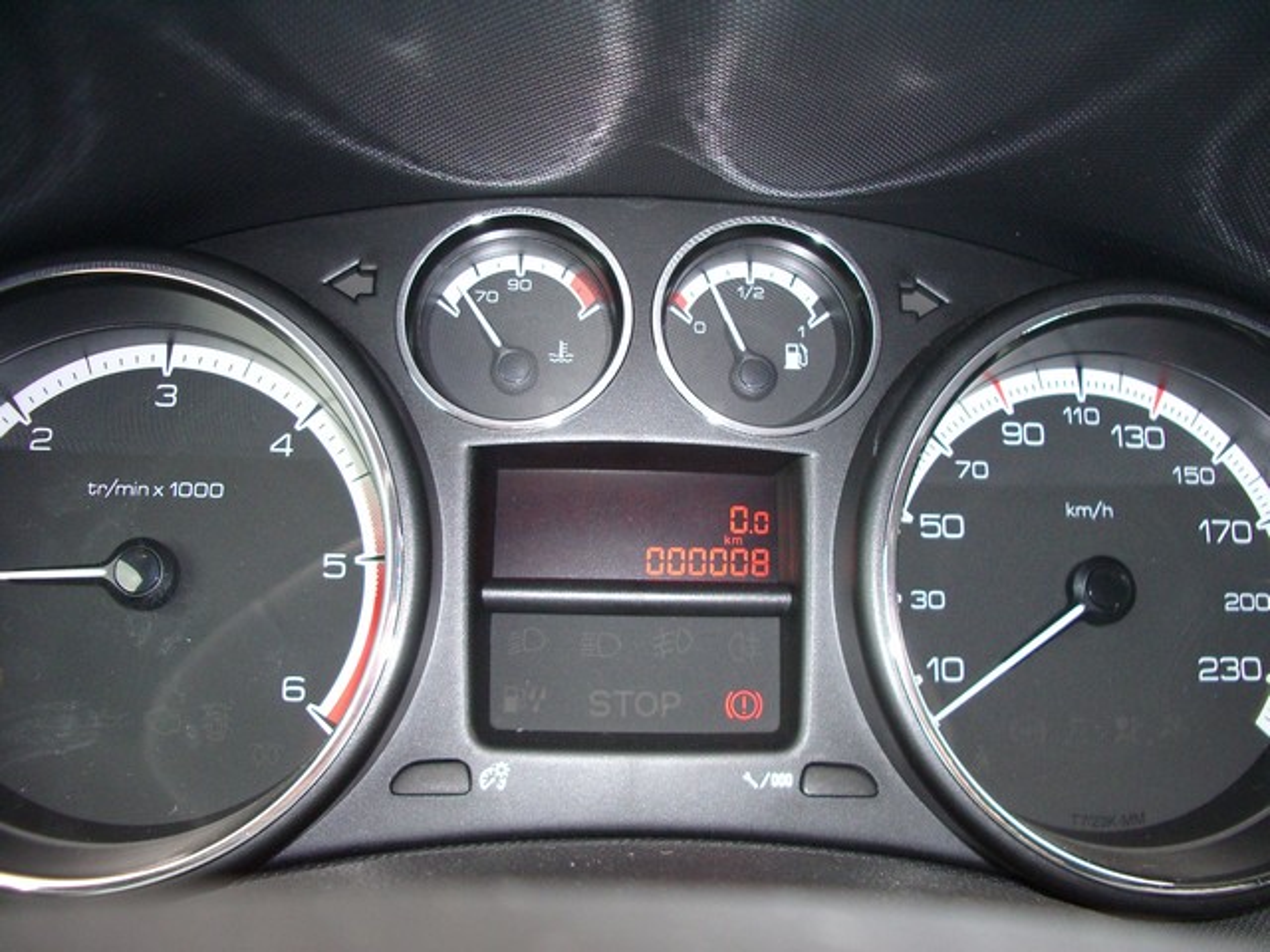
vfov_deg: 40.7
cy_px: 476
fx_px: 1284
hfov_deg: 52.6
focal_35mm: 35
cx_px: 635
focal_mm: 5.8
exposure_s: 1/60
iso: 200
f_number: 2.6
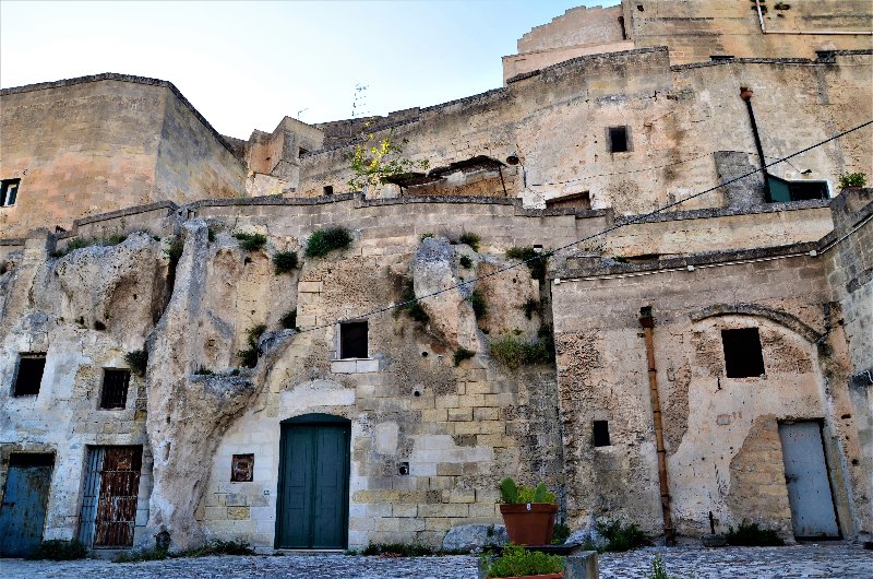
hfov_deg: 67.5
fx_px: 653
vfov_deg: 47.7
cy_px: 290
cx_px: 436
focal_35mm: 27
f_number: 10
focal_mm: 18
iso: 400
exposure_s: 1/60
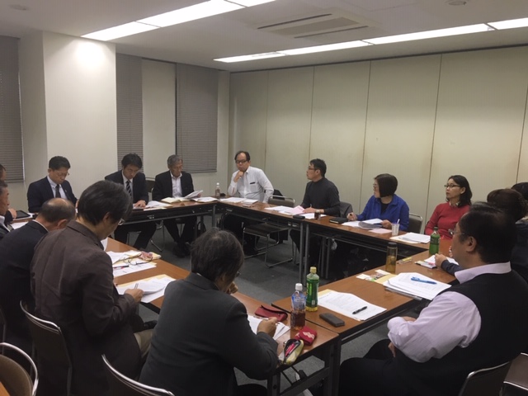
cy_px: 198
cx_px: 264
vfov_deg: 48.2
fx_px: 442
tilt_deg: -8.6
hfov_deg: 61.7
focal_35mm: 29
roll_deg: -2.7
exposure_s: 1/30
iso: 40
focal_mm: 4.15
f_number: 2.2
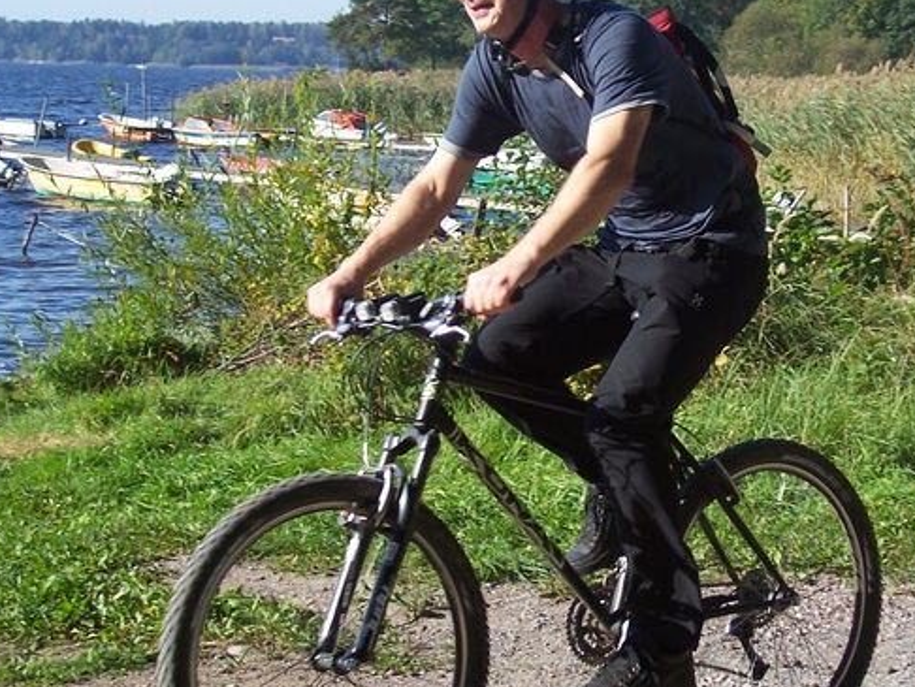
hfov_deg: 24.5
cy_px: 326
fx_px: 2089
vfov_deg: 18.7
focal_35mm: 79
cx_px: 658
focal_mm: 8.6
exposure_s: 1/750
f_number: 3.4
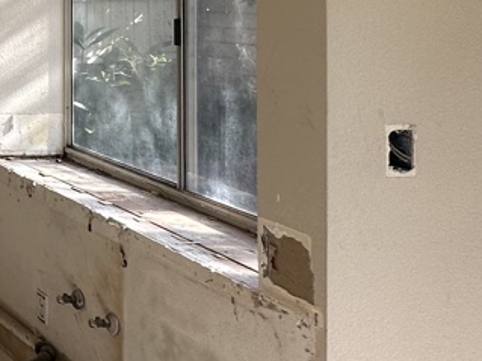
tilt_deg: +0.3
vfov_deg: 23.9
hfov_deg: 23.0
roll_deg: +0.8
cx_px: -326
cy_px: -14
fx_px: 807
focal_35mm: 58
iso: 40
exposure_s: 1/169
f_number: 2.2
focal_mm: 2.22
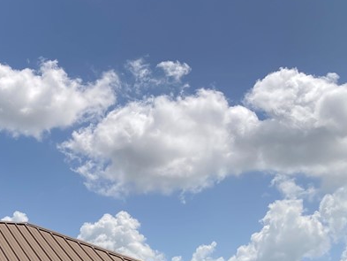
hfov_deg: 25.5
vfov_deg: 19.1
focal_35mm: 73
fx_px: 732
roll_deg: -0.4
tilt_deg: +6.2
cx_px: 9
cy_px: 313
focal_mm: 3.99
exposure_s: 1/3745
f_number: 1.8
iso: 20
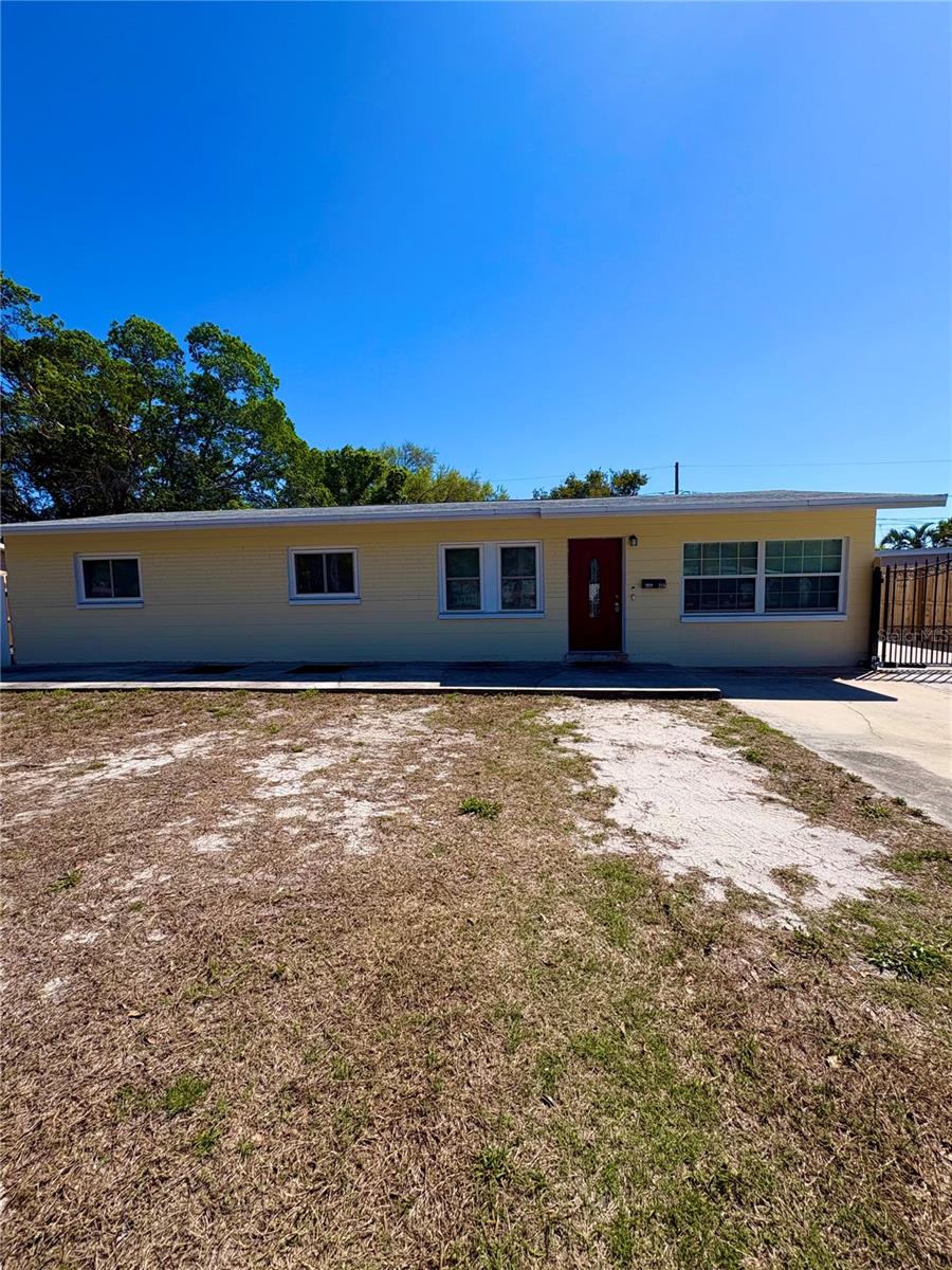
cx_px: 476
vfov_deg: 102.1
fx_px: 513
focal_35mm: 14
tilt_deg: -4.5
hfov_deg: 85.7
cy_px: 635
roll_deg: +0.3
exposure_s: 1/1976
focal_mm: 2.22
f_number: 2.2
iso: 50
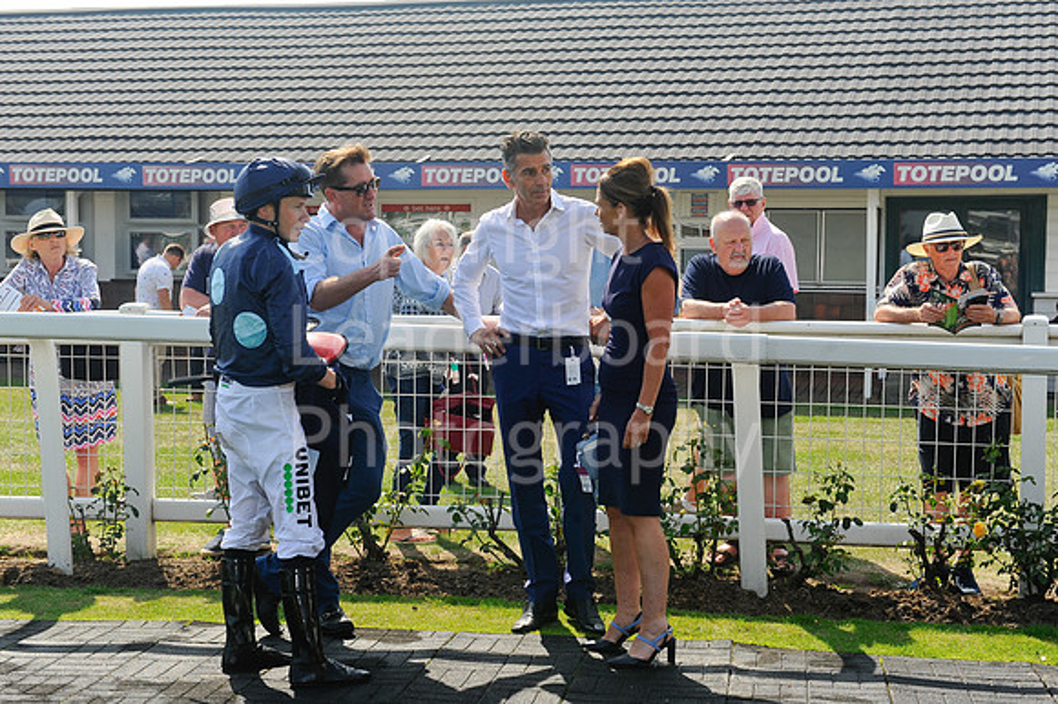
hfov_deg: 33.4
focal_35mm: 60
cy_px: 352
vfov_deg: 22.6
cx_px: 529
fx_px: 1762
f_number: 7.1
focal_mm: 60
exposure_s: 1/800
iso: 400
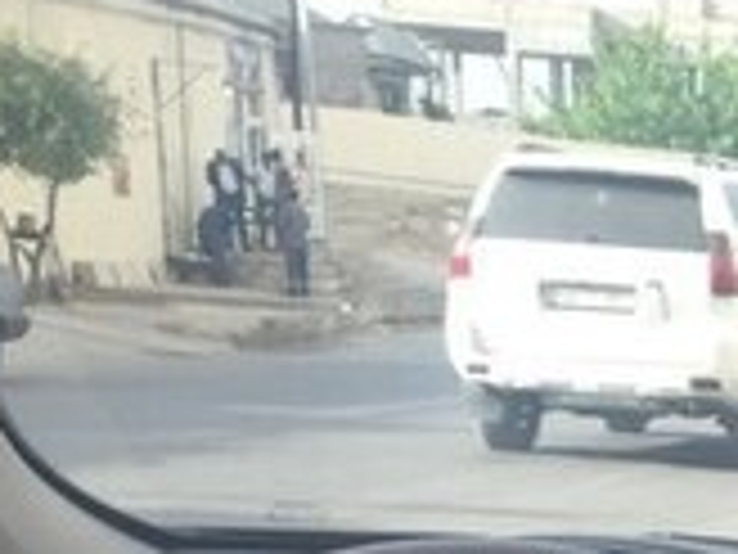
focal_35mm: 117
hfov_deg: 14.3
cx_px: 1436
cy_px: 1083
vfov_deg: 11.5
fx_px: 2494
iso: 32
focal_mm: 4.15
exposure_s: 1/134
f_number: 2.2
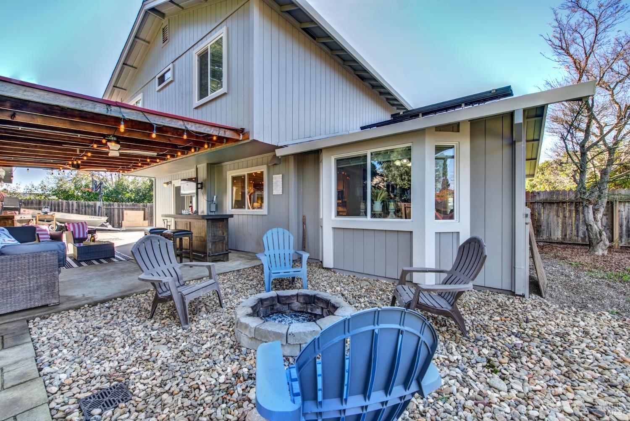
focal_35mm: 14
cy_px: 210
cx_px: 315
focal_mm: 14
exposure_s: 1/15
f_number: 14
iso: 100
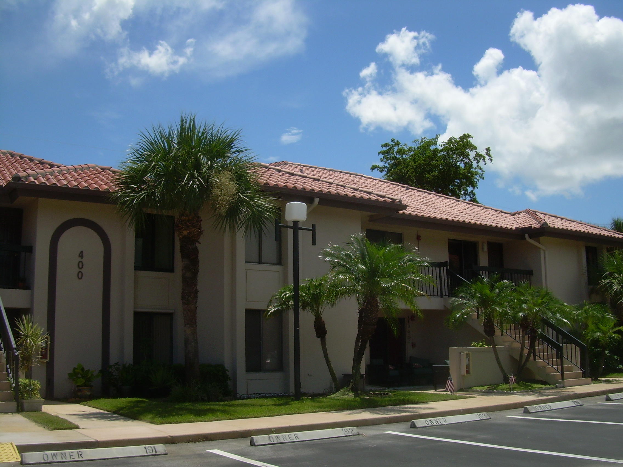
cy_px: 234
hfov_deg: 49.0
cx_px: 312
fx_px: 684
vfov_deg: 37.7
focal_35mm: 38
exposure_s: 1/648
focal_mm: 6.3
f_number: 4.6
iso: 50
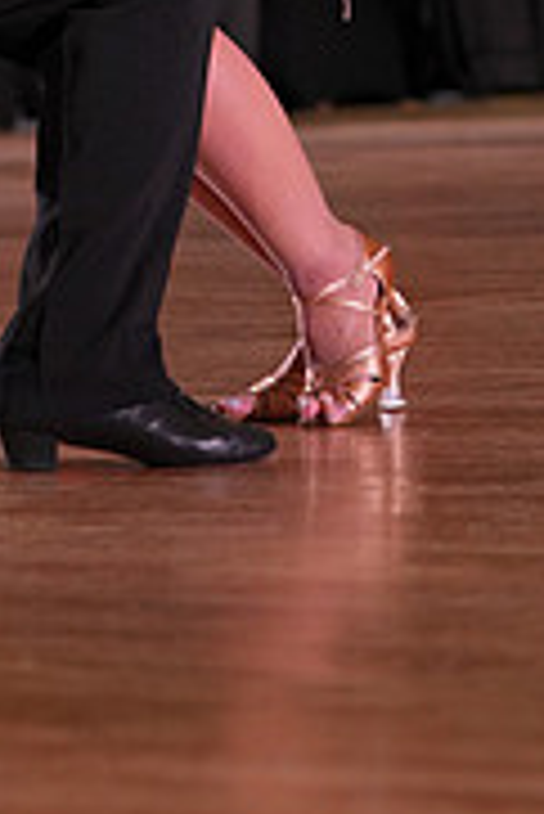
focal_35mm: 327
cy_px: -333
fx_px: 7397
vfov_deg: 6.2
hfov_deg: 4.2
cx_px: 38
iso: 1000
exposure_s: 1/400
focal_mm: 102
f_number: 4
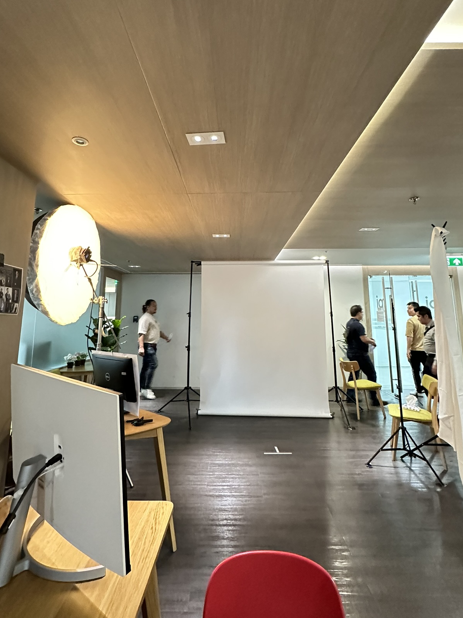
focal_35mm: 18
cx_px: 229
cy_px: 265
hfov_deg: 71.6
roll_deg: -0.3
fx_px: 321
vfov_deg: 87.2
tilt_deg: +9.8
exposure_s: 1/50
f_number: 2.2
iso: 800
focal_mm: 2.22
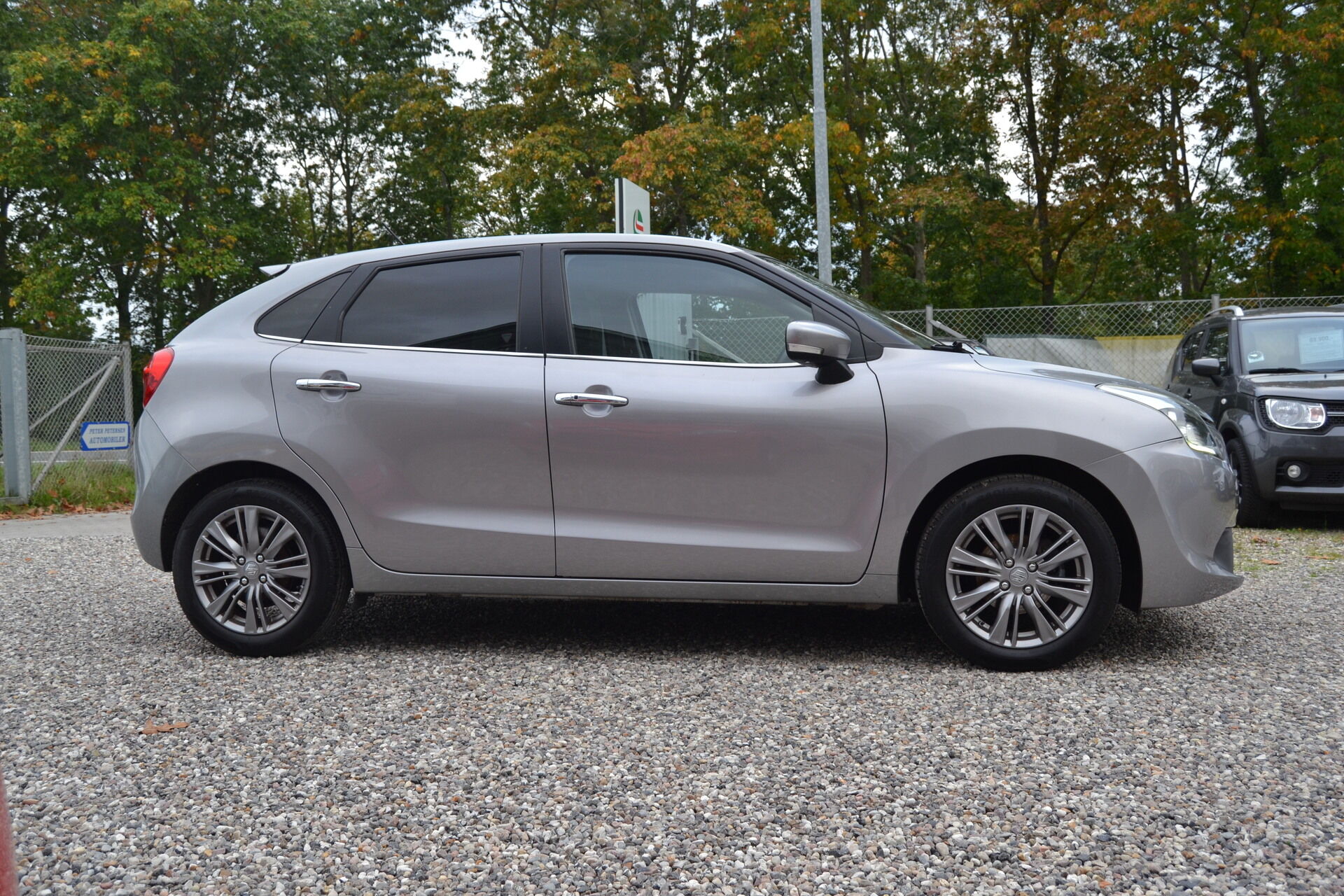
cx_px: 672
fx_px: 1120
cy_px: 448
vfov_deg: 43.6
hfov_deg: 61.9
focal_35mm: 30
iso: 220
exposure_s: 1/125
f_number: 5.6
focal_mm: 20
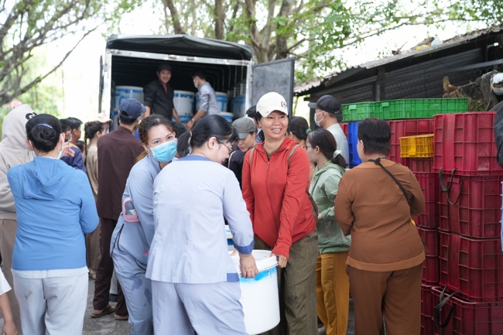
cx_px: 252
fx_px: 643
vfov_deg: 29.2
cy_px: 168
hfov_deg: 42.8
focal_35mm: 46
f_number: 2.8
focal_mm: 46
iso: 500
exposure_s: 1/200
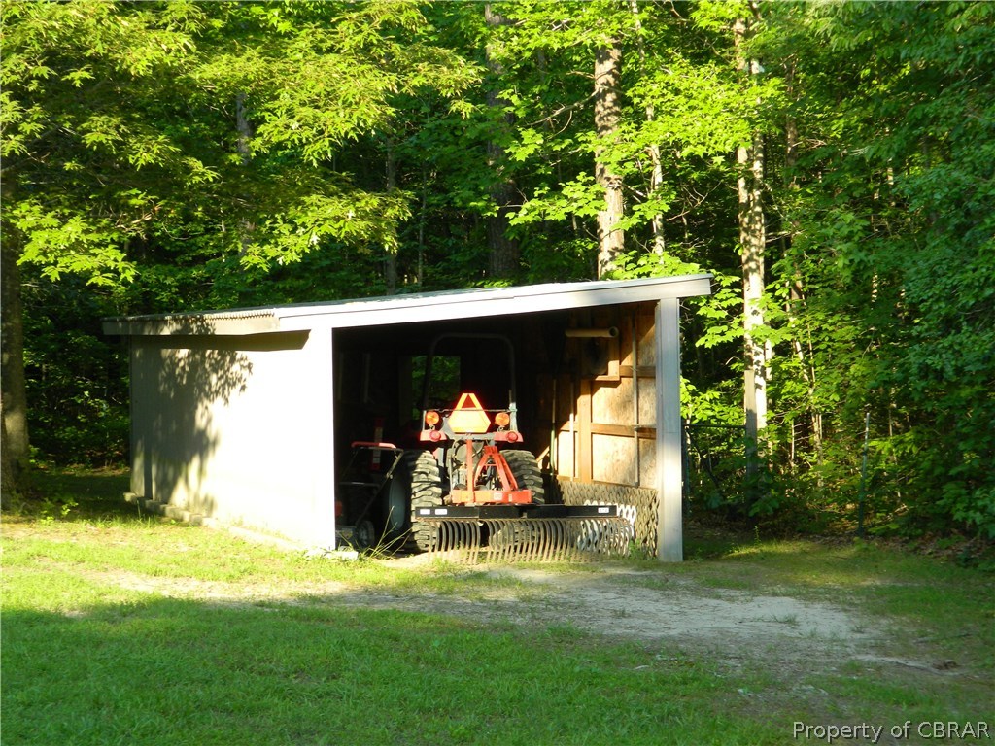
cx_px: 498
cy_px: 373
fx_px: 2414
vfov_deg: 17.6
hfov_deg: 23.3
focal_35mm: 84
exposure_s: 1/125
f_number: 4.2
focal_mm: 15.1
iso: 110
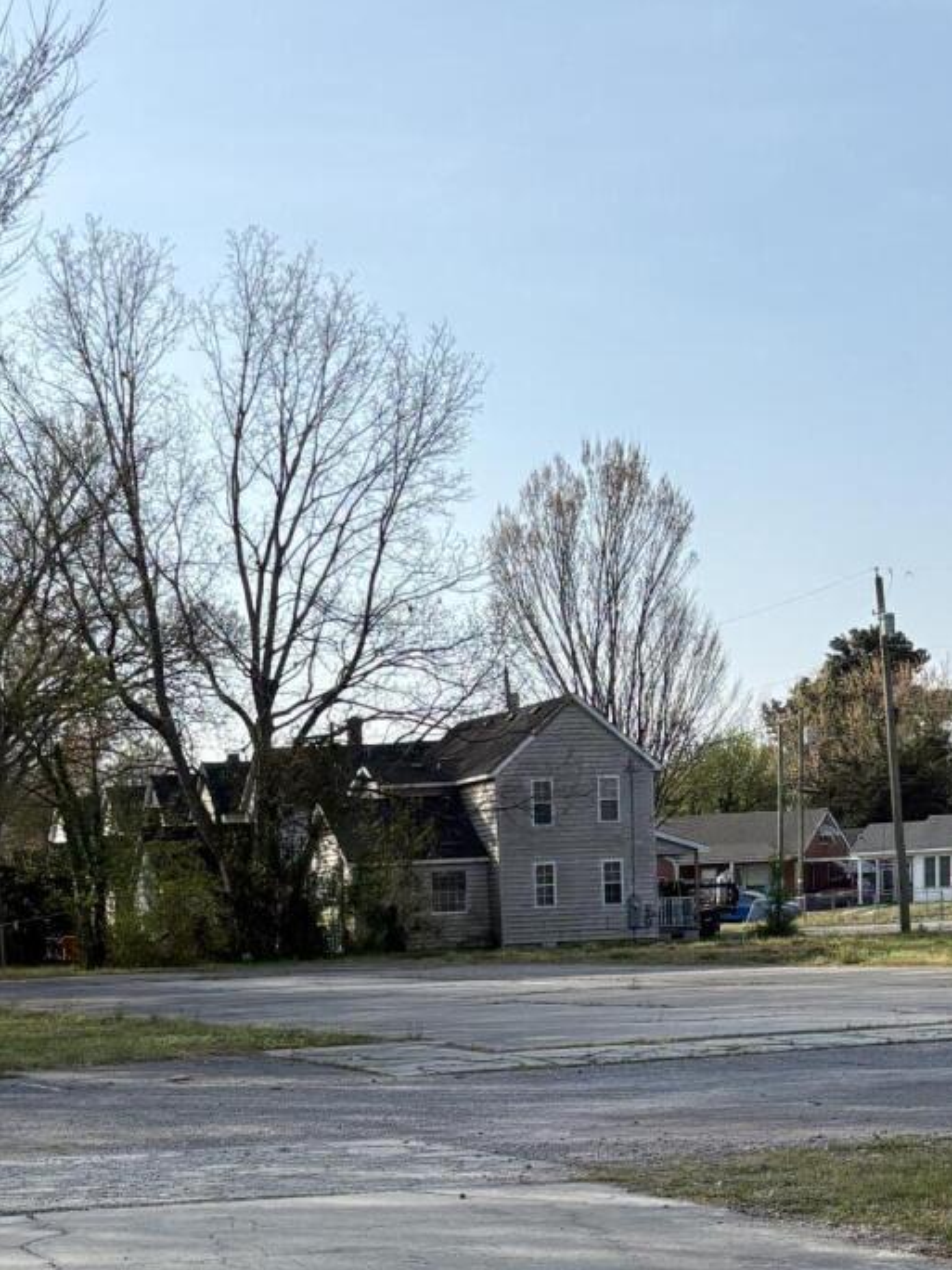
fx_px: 2787
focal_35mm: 76
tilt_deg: -8.0
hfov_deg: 19.1
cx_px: 111
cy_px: 1227
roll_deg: +1.5
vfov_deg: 24.6
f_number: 1.6
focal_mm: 5.96
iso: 50
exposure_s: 1/2747
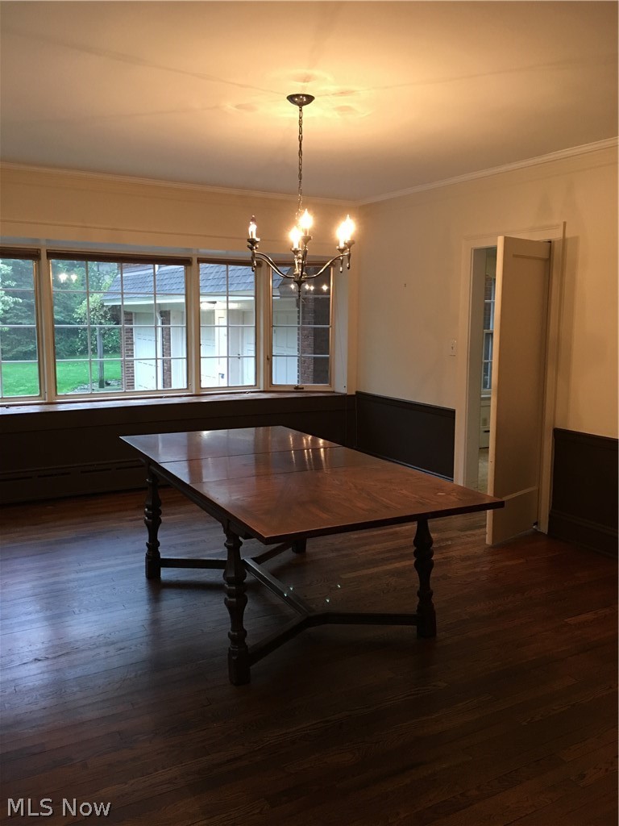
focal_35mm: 29
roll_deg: -0.8
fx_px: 691
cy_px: 413
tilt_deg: -8.1
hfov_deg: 48.2
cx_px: 310
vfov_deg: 61.7
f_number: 2.2
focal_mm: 4.15
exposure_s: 1/15
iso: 64
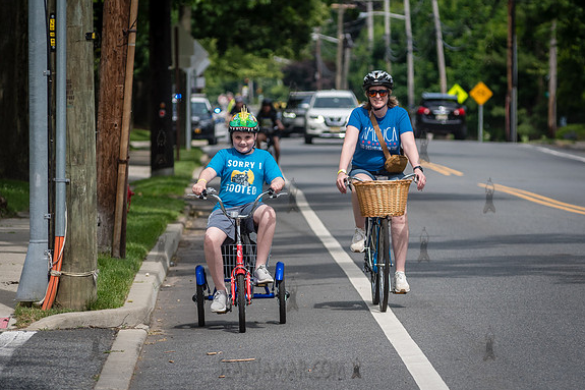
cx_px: 311
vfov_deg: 4.4
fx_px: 5084
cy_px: 214
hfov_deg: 6.6
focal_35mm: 313
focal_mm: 185
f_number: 4.5
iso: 250
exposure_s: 1/2000
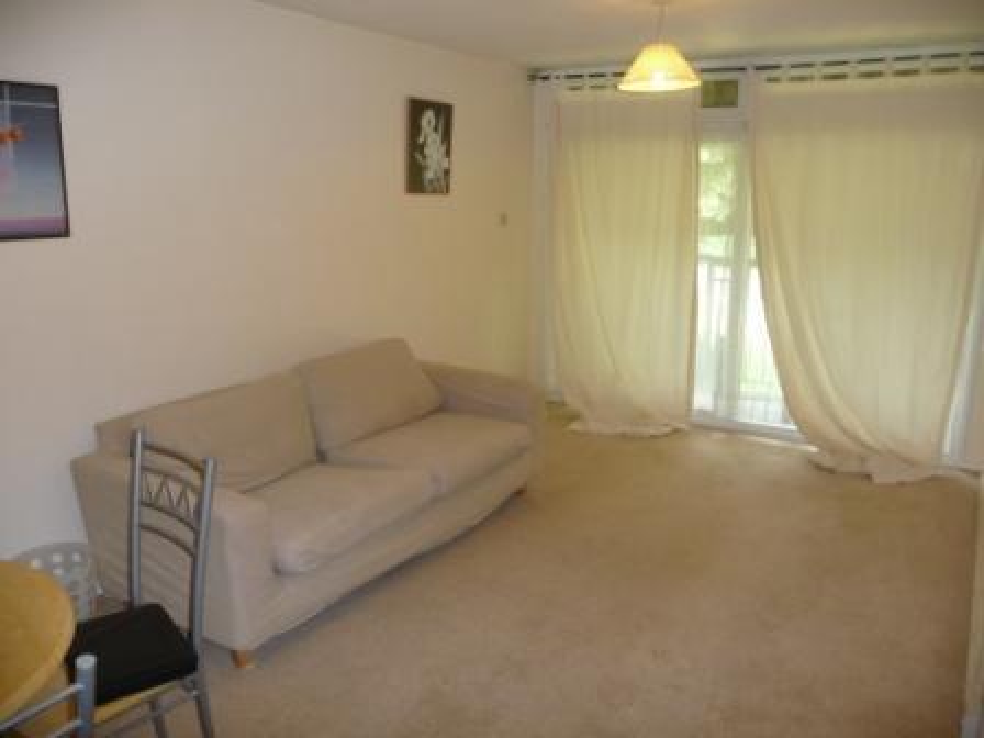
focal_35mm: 28
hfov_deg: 63.4
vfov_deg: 49.7
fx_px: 796
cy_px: 369
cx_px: 492
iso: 200
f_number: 3.3
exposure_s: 1/30
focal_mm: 4.7
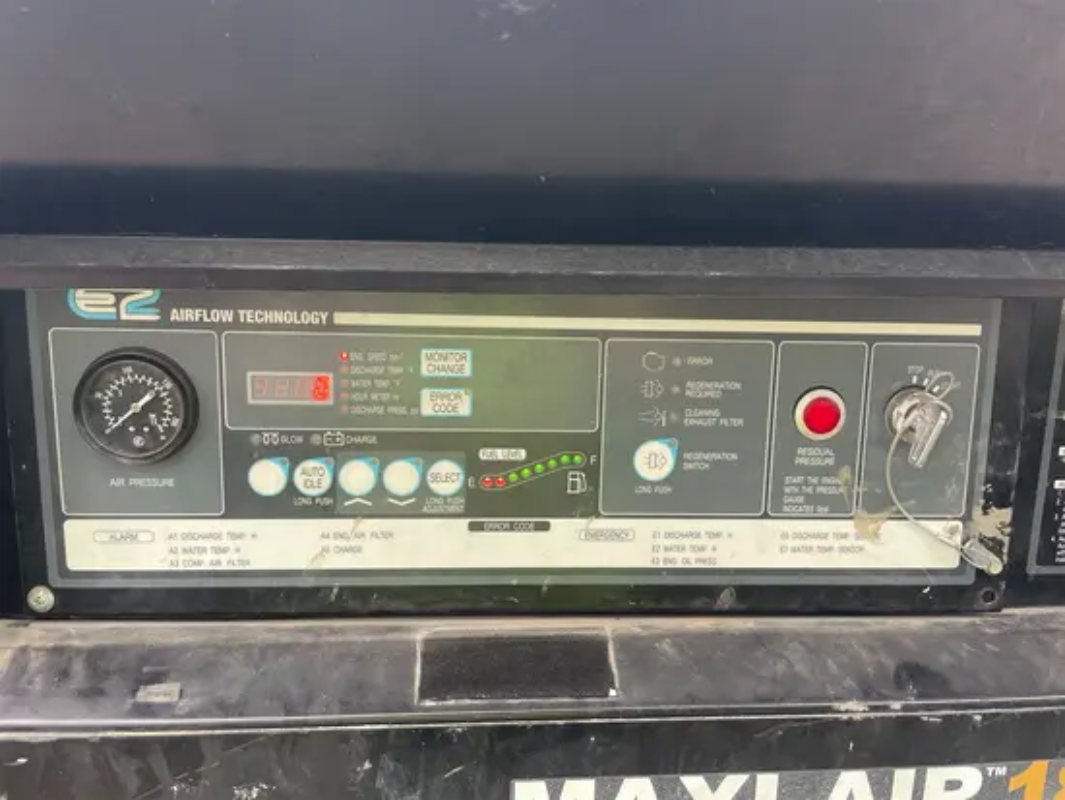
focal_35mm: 26
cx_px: 532
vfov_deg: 53.1
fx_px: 800
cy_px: 400
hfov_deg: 67.3
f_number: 1.6
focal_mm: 4.2
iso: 125
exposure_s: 1/105
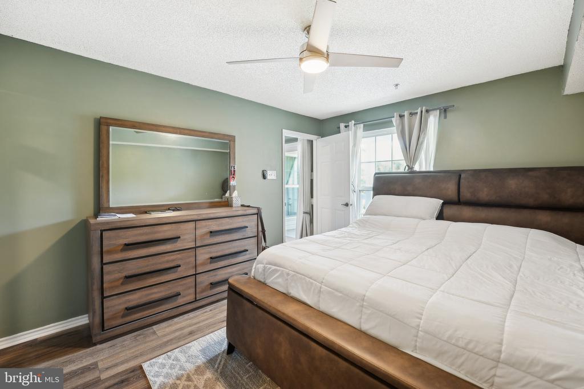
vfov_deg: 78.9
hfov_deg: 101.9
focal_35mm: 15
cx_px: 292
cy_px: 194
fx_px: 237
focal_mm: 14.6
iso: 160
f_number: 7.1
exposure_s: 1/1.67
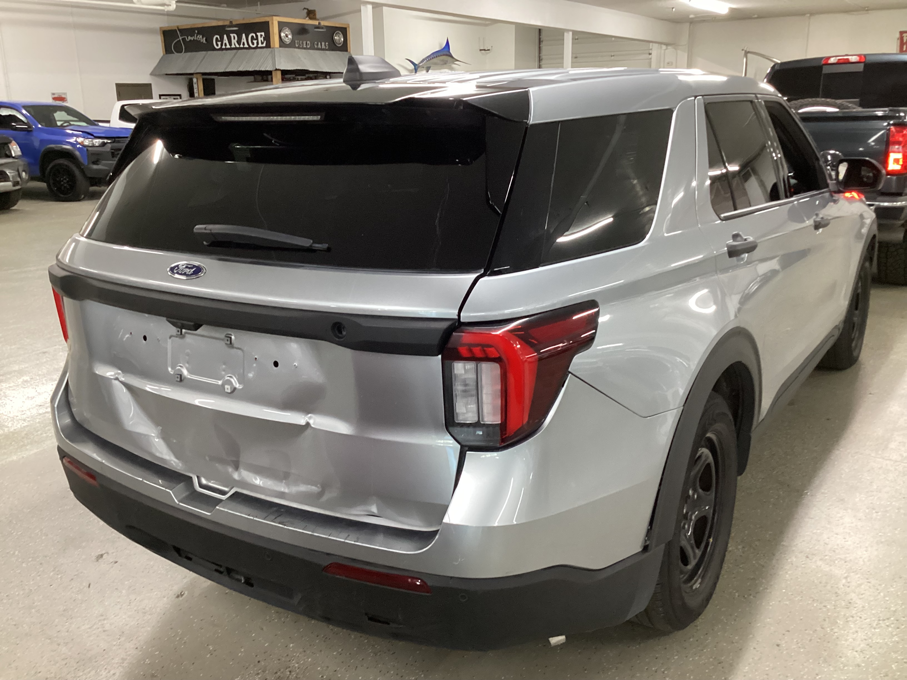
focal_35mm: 31
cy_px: 340
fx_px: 812
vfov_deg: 45.4
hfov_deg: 58.4
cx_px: 454
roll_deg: +0.4
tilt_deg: -17.4
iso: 320
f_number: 2.4
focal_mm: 3.3
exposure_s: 1/50
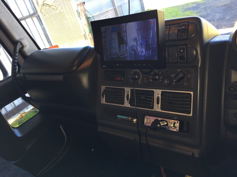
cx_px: 118
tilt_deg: -24.8
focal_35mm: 29
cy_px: 88
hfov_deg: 61.7
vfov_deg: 48.2
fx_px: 199
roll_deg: +18.8
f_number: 2.2
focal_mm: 4.15
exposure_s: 1/33
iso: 25
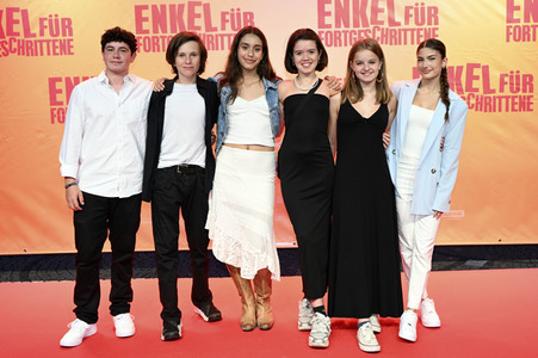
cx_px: 269
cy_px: 179
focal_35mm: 37
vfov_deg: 35.9
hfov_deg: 51.9
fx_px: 553
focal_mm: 37
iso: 1600
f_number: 6.3
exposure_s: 1/160
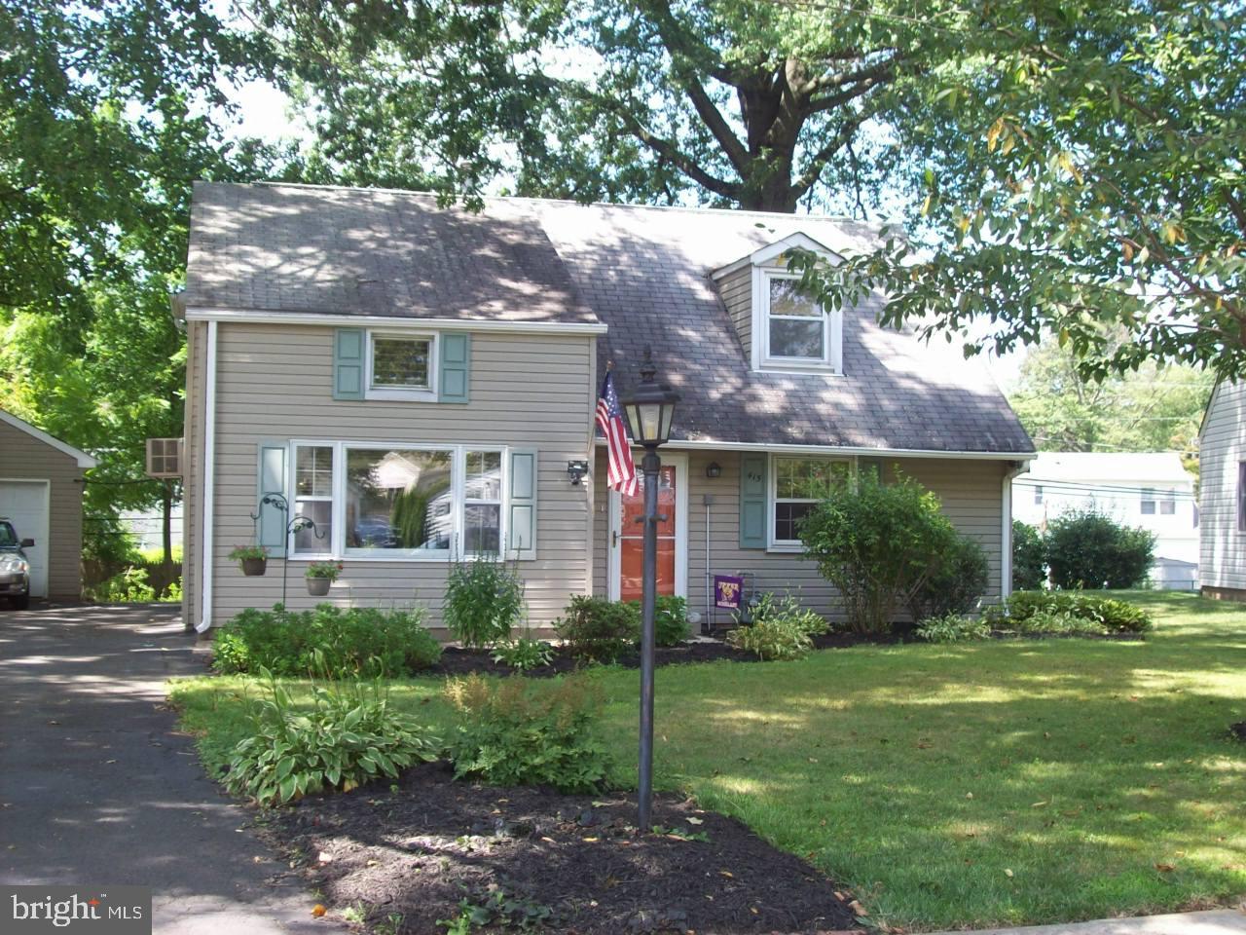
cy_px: 468
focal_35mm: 45
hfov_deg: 42.1
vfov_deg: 32.2
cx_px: 623
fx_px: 1620
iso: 80
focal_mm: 7.6
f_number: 3
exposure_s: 1/174
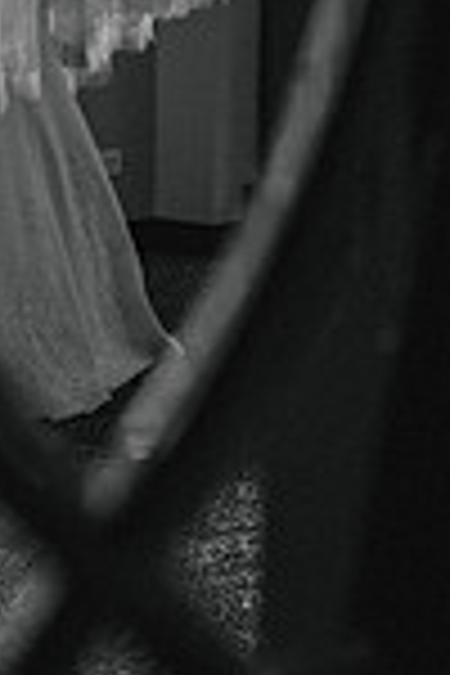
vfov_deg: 13.6
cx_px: -45
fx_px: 2812
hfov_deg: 9.1
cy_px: 117
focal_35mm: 150
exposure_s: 1/50
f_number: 2
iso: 100
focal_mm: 50
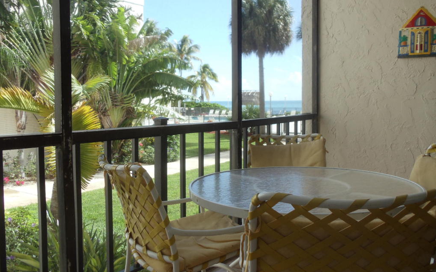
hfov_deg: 42.6
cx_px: 219
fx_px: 558
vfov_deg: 27.4
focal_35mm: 47
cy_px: 127
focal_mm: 6
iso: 100
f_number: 3.5
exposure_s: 1/400
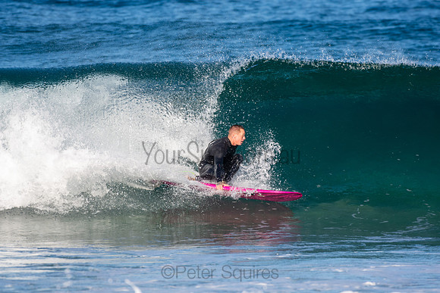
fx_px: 9168
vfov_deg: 1.8
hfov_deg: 2.7
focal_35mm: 750
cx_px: 220
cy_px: 146
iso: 320
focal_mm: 500
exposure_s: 1/1250
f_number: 5.6
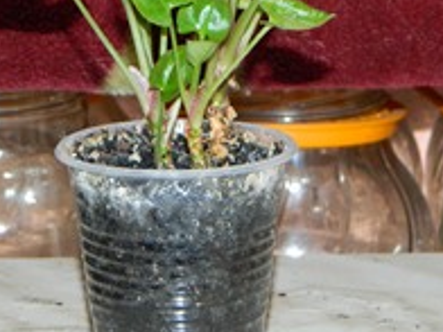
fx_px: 3007
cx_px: 163
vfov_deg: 6.3
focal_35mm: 235
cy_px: 47
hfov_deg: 8.4
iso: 200
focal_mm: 18.6
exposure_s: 1/60
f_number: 4.5
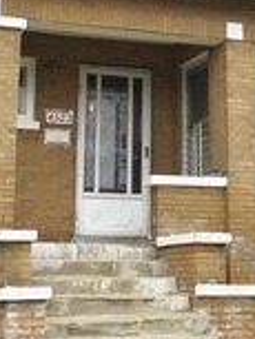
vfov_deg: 21.2
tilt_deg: +14.0
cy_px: 55
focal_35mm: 91
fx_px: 893
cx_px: 180
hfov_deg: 16.2
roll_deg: +0.9
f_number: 2.2
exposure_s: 1/927
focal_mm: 4.15
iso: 25
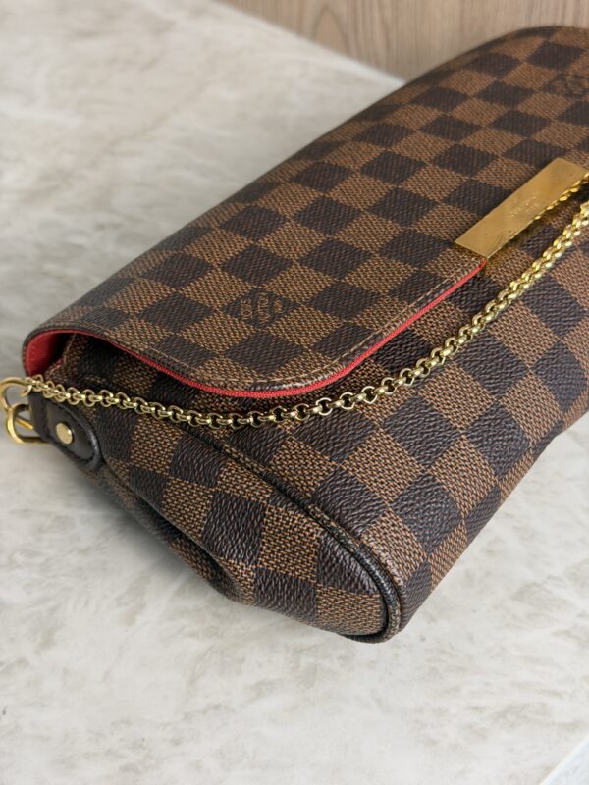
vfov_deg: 39.7
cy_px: 392
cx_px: 294
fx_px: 1089
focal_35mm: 48
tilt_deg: -41.9
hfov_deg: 30.3
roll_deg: +3.1
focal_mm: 6.76
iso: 100
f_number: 1.78
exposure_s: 1/60
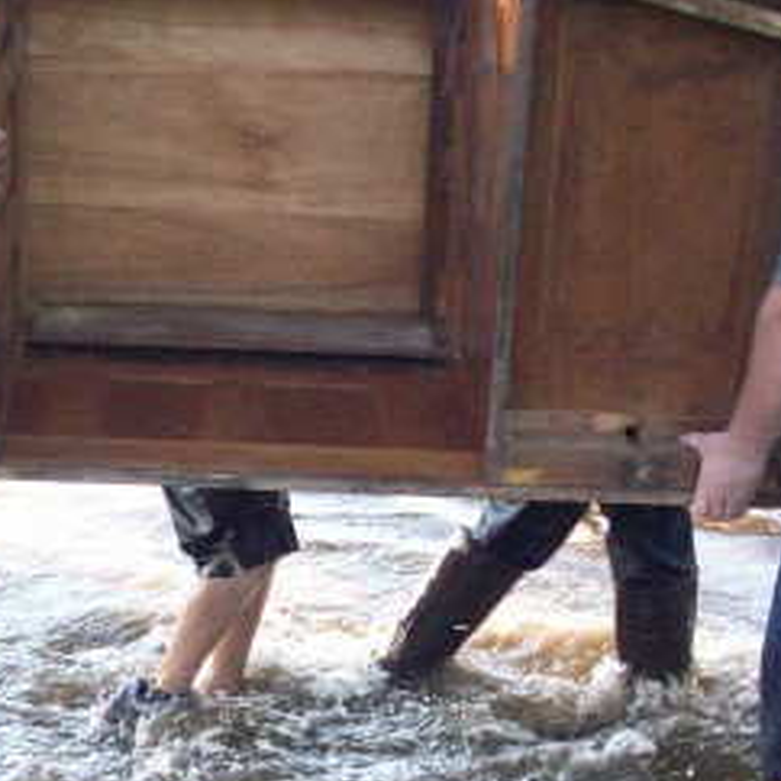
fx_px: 2246
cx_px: 384
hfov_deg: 19.7
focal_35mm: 88
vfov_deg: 19.3
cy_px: 733
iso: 200
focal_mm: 6.2
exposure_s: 1/146
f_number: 2.8
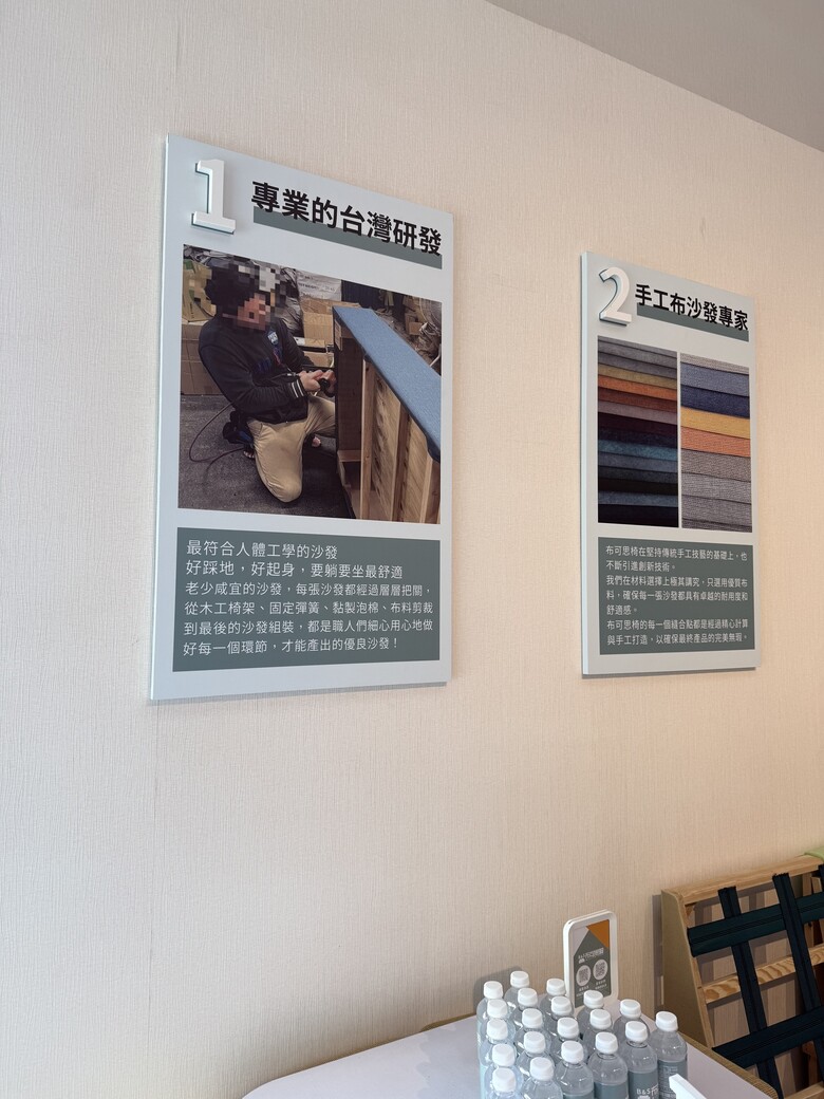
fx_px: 762
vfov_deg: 71.6
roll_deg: -1.1
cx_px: 412
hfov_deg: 56.8
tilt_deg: +6.4
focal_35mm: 24
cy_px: 550
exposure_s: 1/120
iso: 80
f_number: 1.78
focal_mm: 6.76
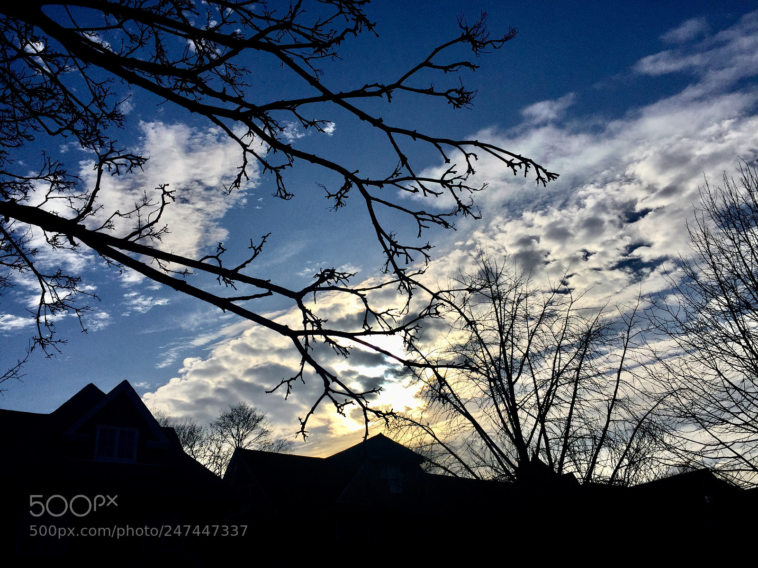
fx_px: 635
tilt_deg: +30.4
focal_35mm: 29
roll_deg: +6.0
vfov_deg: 48.2
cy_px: 284
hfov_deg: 61.7
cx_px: 379
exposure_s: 1/9901
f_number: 2.2
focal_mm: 4.15
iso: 32
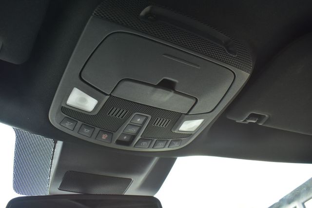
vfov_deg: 43.6
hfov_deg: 62.0
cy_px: 104
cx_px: 156
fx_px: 260
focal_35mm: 30
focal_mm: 20
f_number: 7.1
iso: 400
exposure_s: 1/25
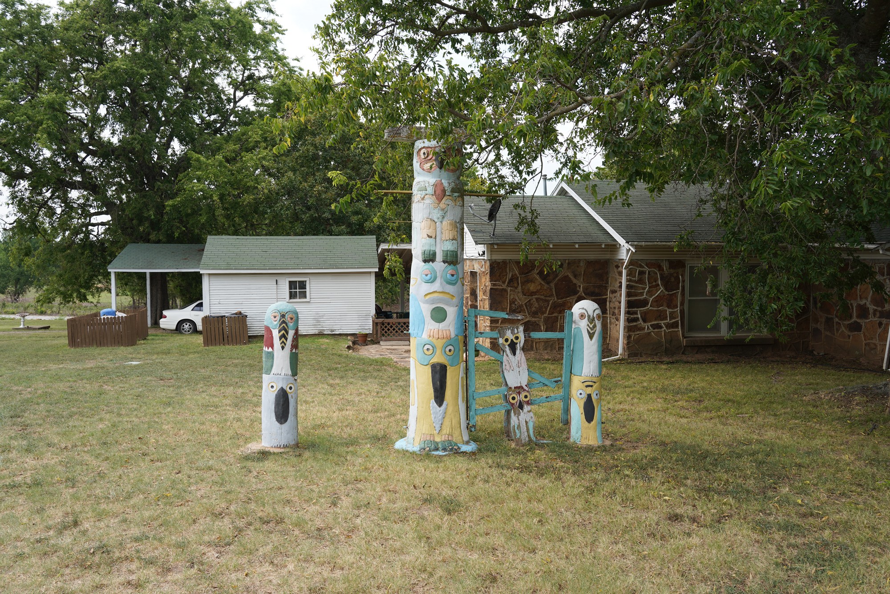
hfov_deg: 61.9
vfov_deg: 43.6
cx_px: 445
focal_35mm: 30
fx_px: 742
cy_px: 297
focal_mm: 30
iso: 100
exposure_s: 1/100
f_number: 9
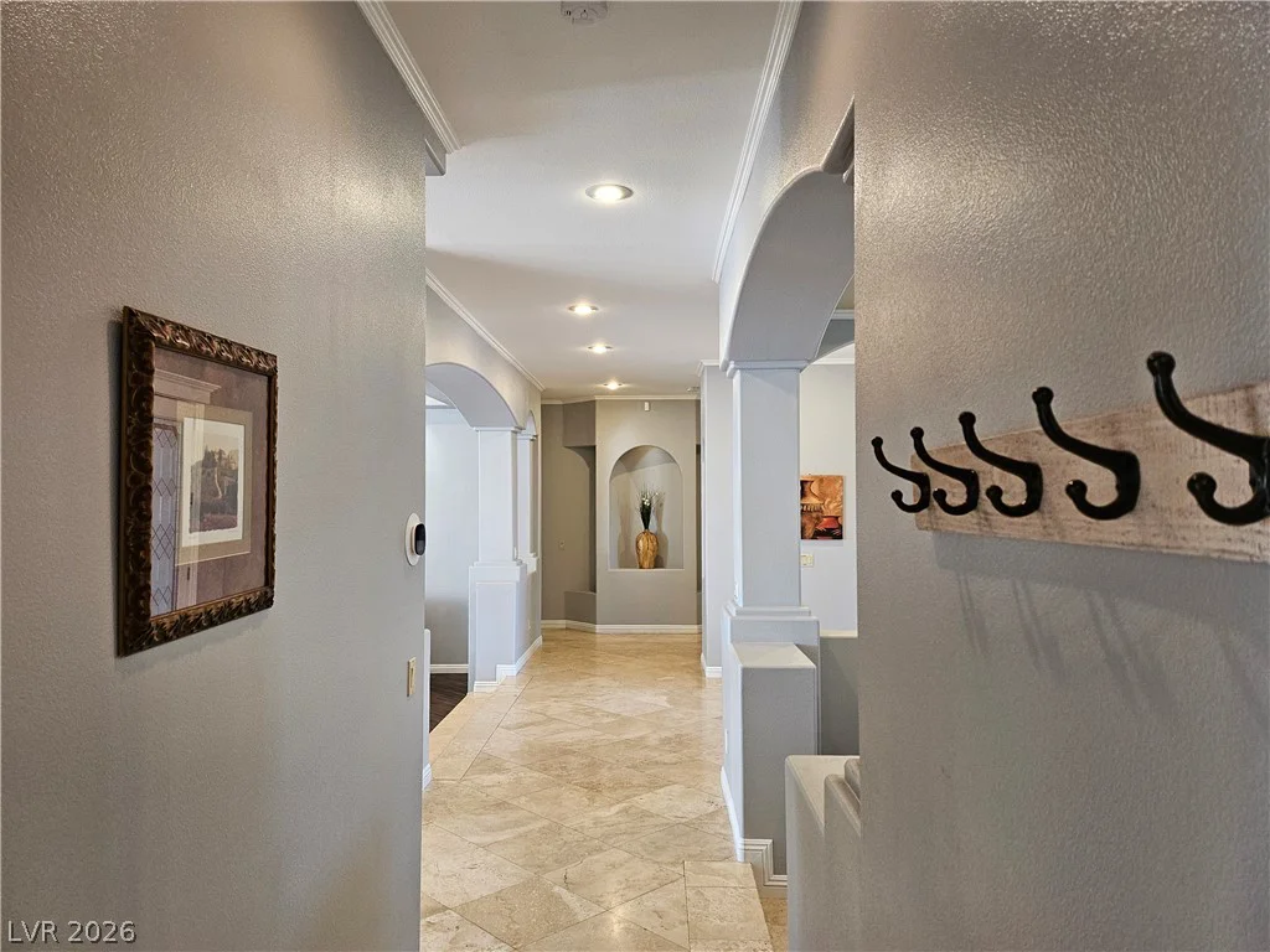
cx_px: 635
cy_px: 476
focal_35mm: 24
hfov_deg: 71.6
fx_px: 881
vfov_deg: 56.8
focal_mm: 5
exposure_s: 1/120
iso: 250
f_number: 1.8
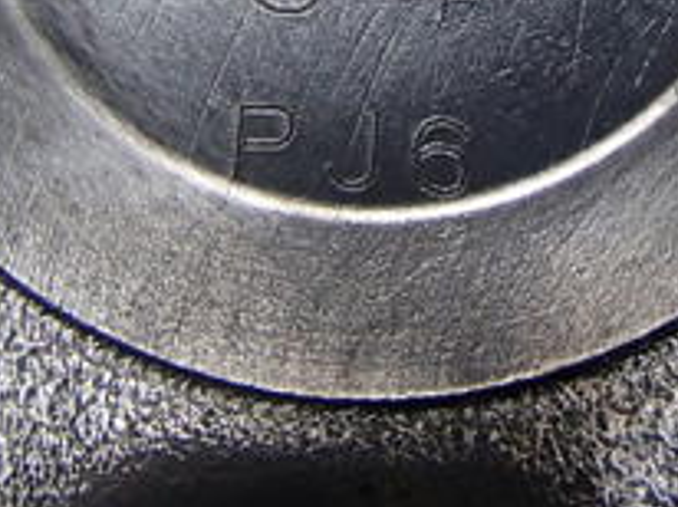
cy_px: -147
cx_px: 385
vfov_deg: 12.5
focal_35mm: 115
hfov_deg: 17.1
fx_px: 2250
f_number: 4.7
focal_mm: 6.64
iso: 640
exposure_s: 1/160
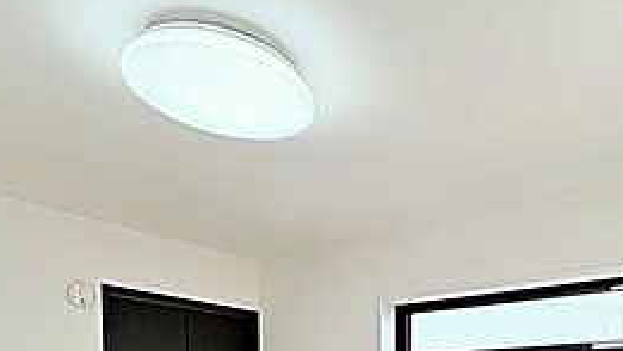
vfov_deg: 28.1
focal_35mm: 35
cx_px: 494
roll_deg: -1.2
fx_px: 578
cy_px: 451
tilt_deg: -4.3
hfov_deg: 53.1
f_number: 2.2
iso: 64
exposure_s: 1/207
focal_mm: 2.22
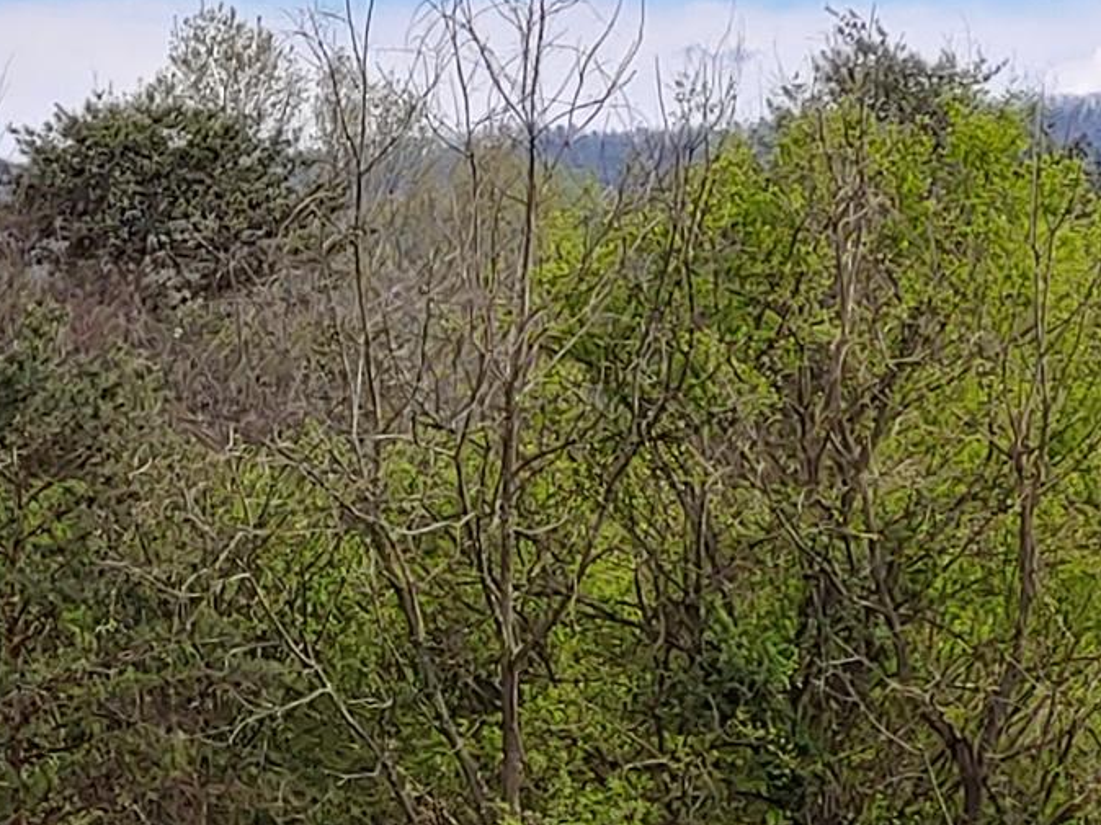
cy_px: 706
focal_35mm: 276
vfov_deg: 5.4
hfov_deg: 7.1
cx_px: -132
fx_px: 8775
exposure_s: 1/515
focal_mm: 5.88
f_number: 2.4
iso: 50
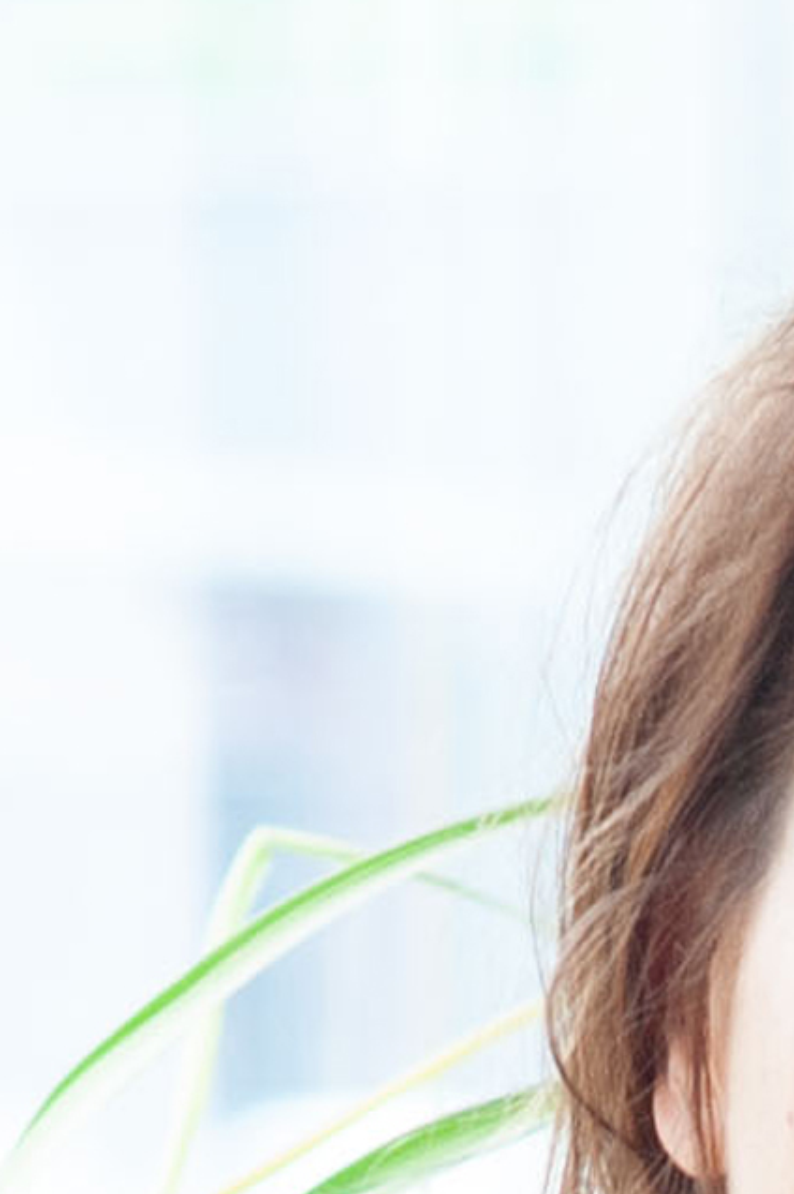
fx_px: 18810
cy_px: 2755
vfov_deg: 3.6
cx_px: 813
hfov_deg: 2.4
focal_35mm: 568
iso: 320
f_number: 4.5
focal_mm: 85
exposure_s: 1/250
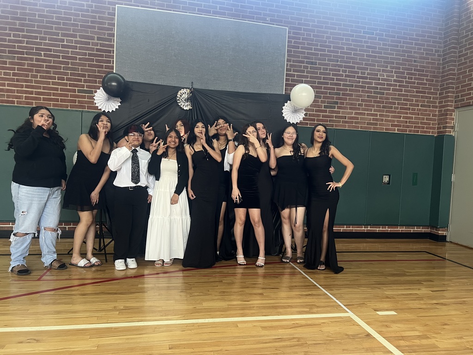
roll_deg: -2.6
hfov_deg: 67.3
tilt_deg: -4.0
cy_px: 178
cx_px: 236
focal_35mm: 26
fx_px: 355
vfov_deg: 53.1
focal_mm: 5.7
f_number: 1.5
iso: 400
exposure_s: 1/60
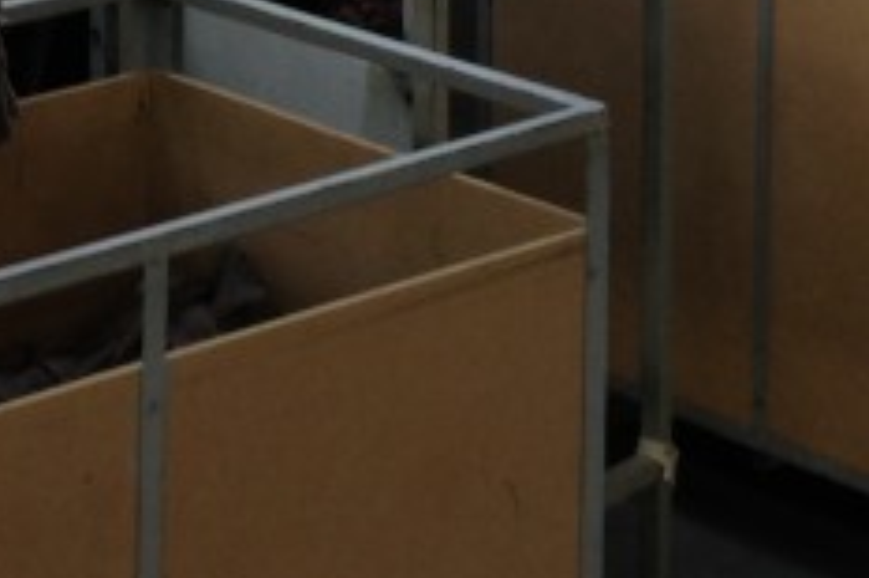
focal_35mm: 151
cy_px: -649
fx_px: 3642
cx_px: 634
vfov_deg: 8.5
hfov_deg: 13.6
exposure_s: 1/24
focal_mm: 4.13
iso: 50
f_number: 2.4
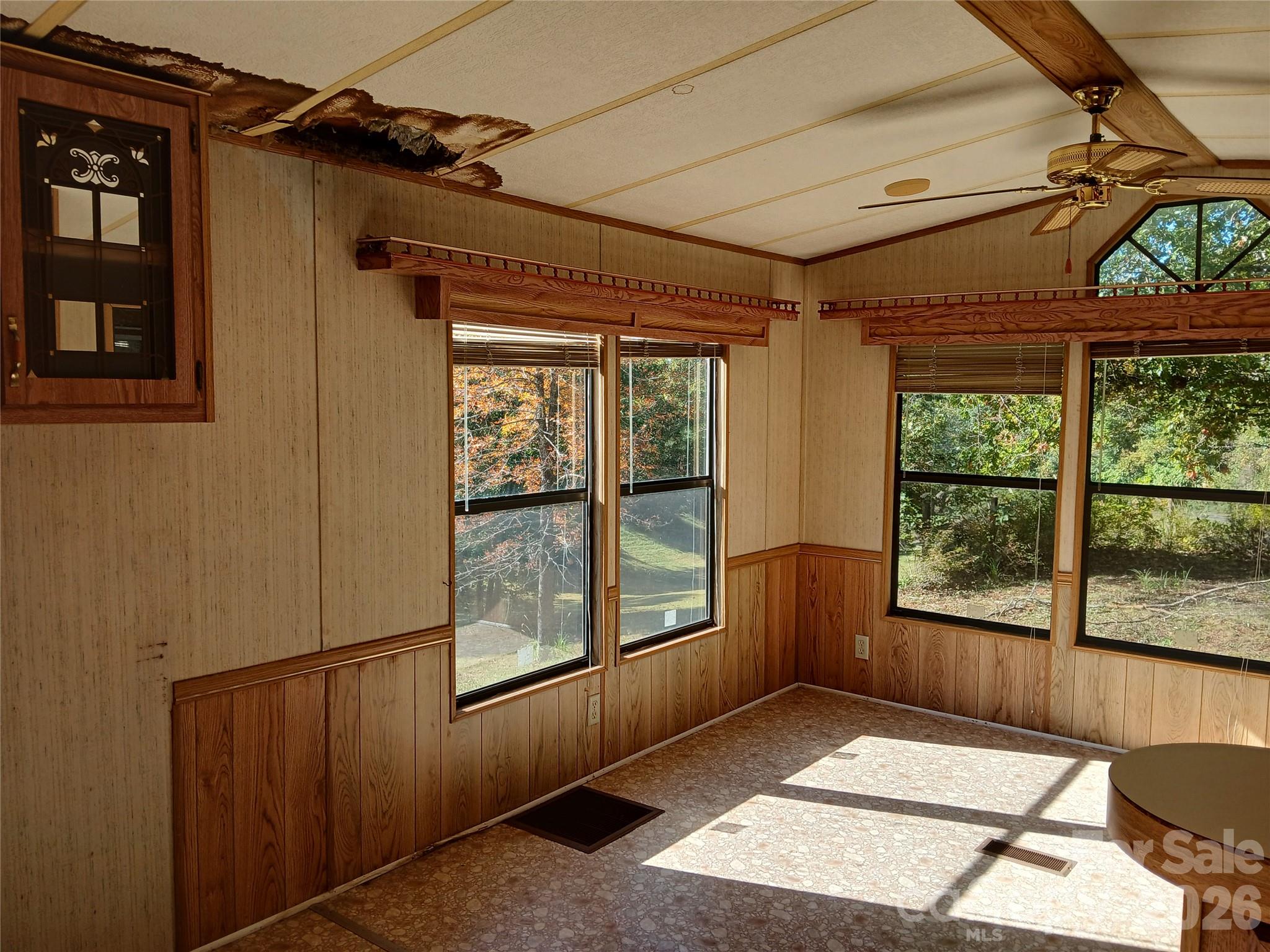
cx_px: 635
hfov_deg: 67.3
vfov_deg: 53.1
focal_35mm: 26
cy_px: 476
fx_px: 954
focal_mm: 3.98
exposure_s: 1/120
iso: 25
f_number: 1.8
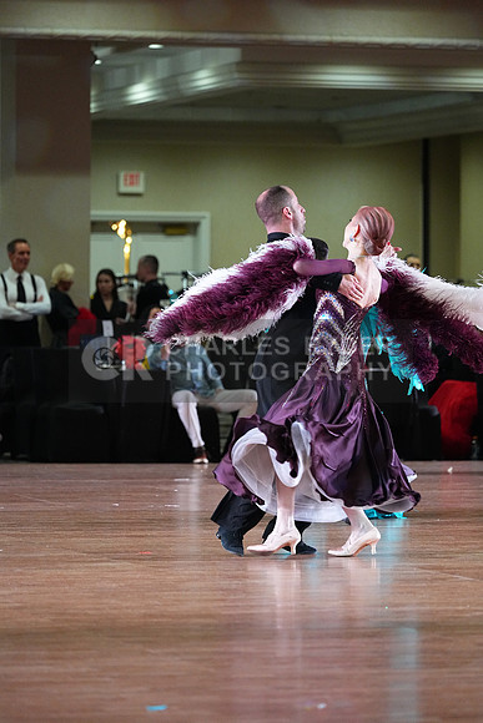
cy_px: 362
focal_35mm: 200
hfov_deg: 6.9
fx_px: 4022
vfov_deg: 10.3
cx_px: 242
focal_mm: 200
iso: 6400
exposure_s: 1/400
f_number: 4.5
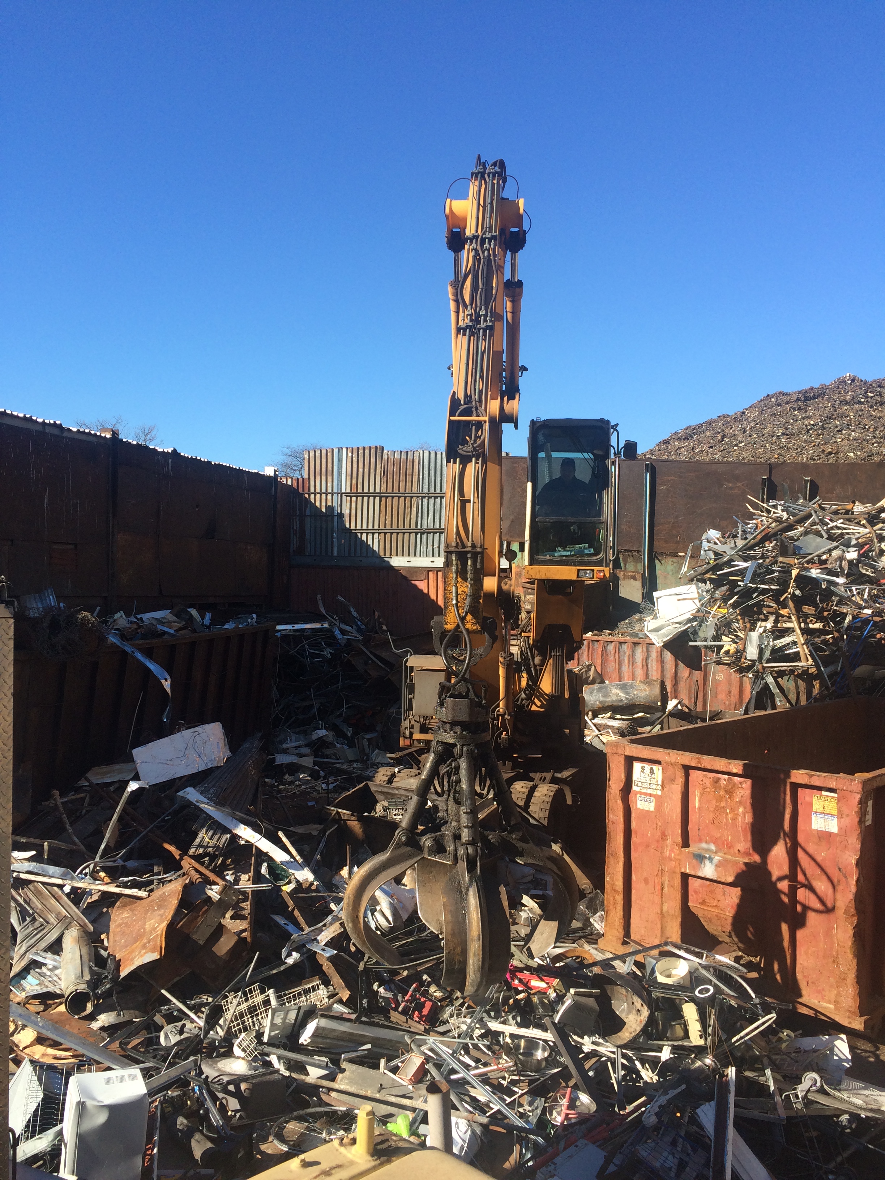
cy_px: 590
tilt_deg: -2.6
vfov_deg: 61.7
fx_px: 989
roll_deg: -0.5
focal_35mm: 29
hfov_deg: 48.2
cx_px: 442
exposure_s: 1/1208
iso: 32
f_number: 2.2
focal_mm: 4.15
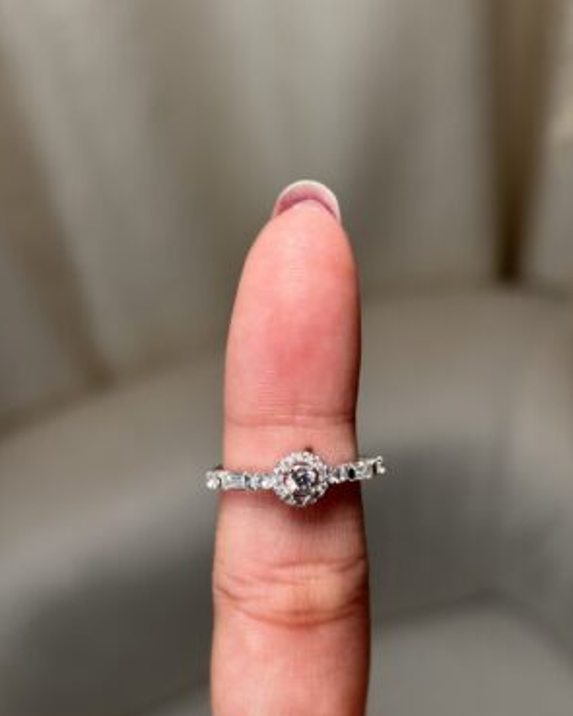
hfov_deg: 27.6
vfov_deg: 34.1
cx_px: 286
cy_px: 386
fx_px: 1166
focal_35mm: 55
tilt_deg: -54.3
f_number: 1.6
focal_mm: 5.96
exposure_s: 1/112
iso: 50
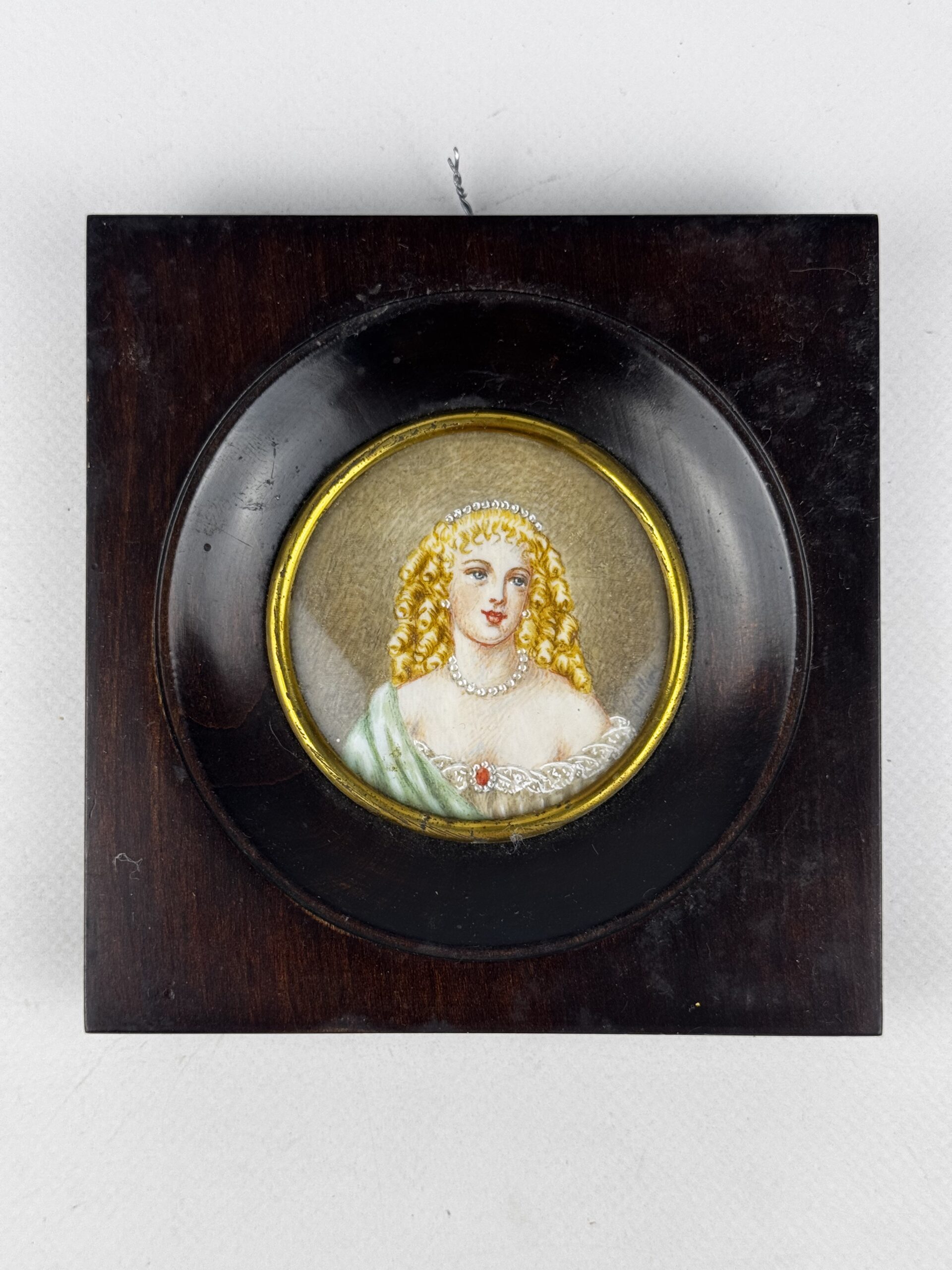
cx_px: 476
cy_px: 635
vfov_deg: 39.7
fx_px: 1760
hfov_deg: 30.3
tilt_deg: -86.8
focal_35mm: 48
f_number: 1.78
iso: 64
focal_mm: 6.76
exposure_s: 1/276
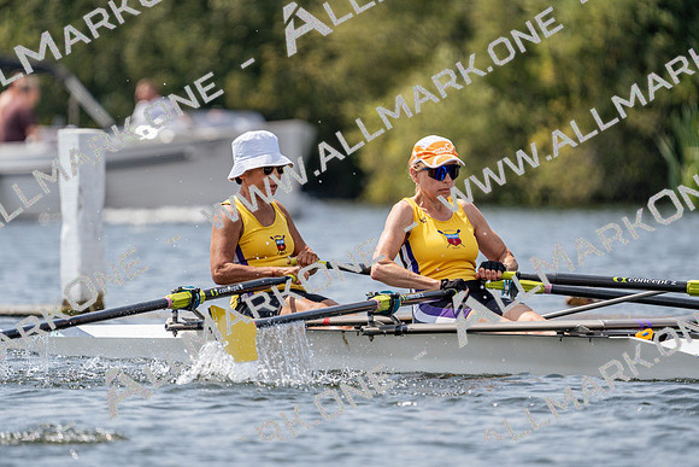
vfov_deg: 2.8
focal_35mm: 493
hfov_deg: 4.2
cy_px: 234
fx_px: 9574
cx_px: 350
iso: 250
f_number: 6.3
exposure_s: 1/1600
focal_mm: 493
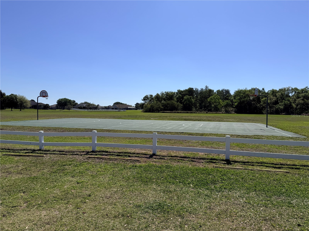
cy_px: 116
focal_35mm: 24
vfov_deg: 56.8
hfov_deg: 71.6
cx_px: 154
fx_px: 214
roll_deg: -0.4
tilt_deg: -1.2
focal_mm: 6.76
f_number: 1.78
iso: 80
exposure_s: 1/10309
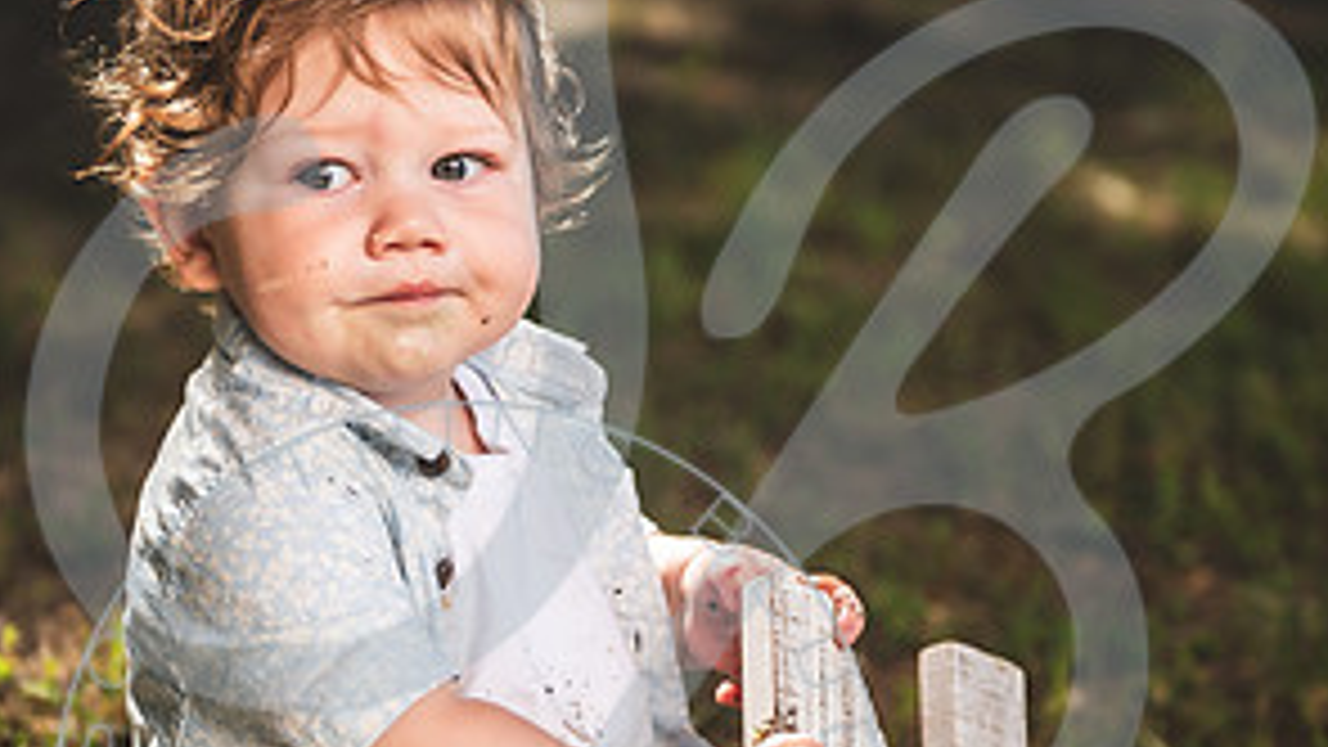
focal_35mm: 99
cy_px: 477
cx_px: 671
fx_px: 3486
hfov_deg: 21.6
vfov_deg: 12.2
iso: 100
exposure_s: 1/800
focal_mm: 62
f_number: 2.8
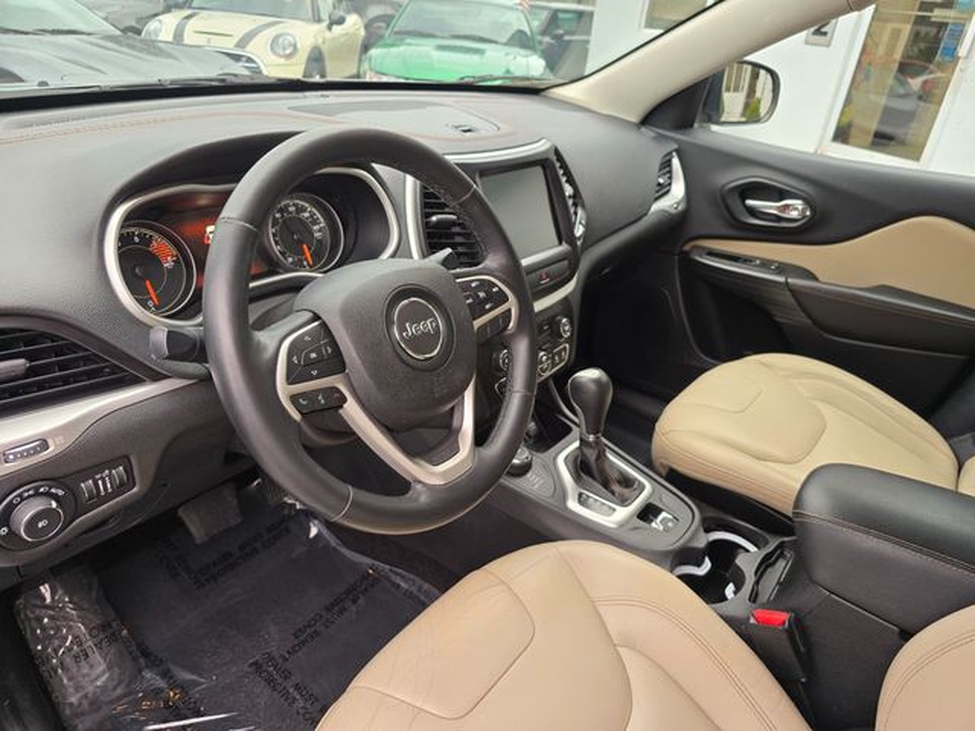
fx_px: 648
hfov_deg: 73.9
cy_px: 366
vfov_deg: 58.9
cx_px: 488
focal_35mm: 23
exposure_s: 1/180
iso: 160
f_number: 1.7
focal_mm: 6.3
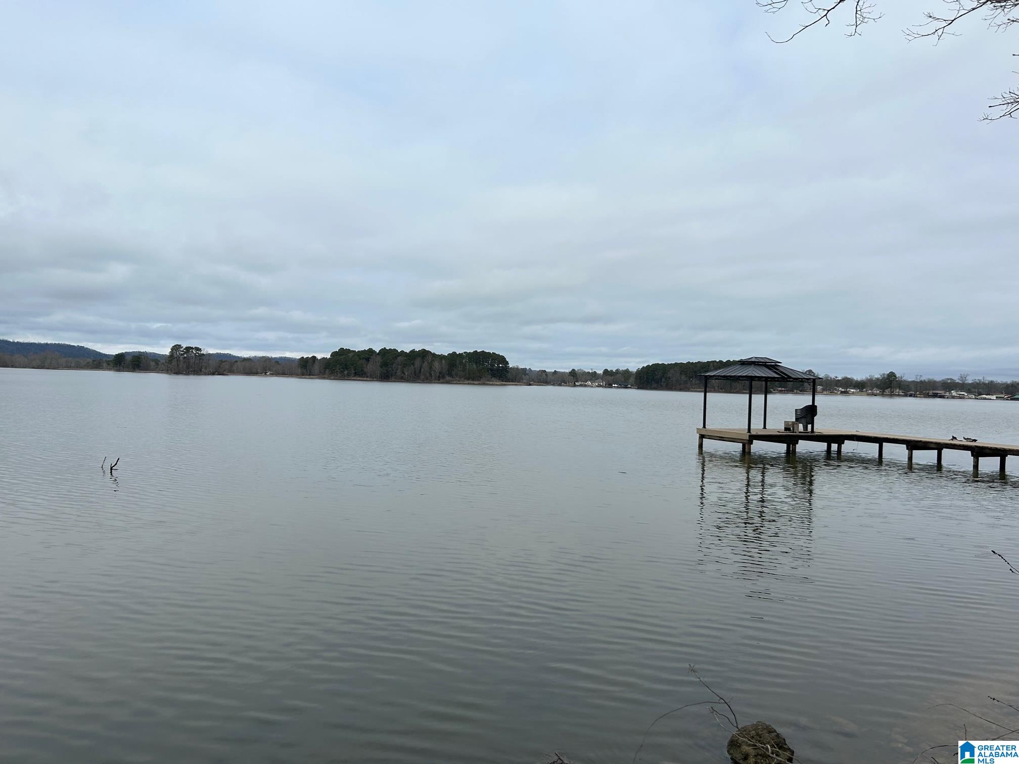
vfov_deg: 53.1
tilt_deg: +0.5
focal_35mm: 26
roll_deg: -1.2
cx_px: 510
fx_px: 765
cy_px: 382
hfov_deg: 67.3
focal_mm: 5.7
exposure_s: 1/3968
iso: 50
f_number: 1.5
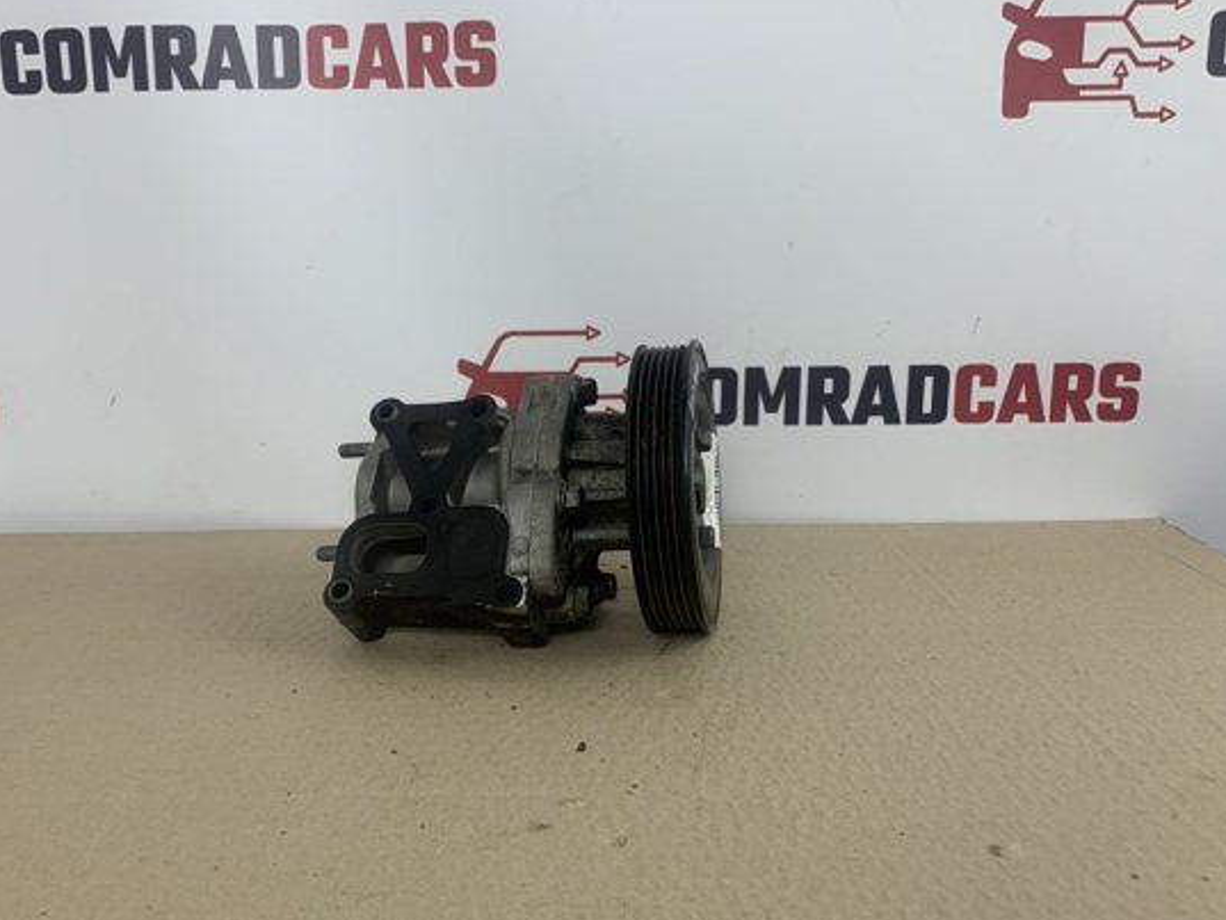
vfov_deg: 45.5
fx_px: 1098
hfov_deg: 58.2
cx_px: 543
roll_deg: +0.3
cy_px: 461
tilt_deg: -11.1
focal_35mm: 31
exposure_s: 1/122
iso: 40
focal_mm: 4.25
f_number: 1.8
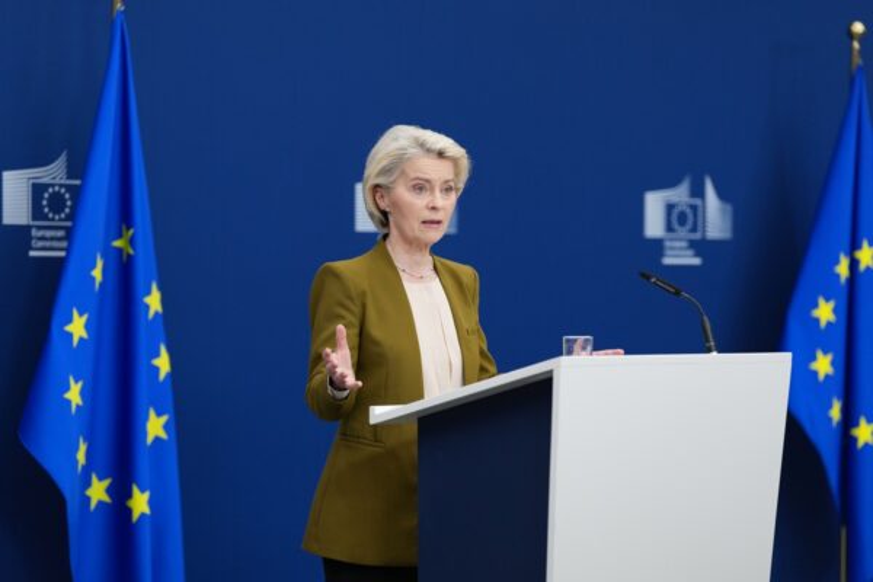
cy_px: 291
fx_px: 3055
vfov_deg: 10.9
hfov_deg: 16.3
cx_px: 436
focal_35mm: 126
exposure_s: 1/1000
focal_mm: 126
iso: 1600
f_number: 2.8
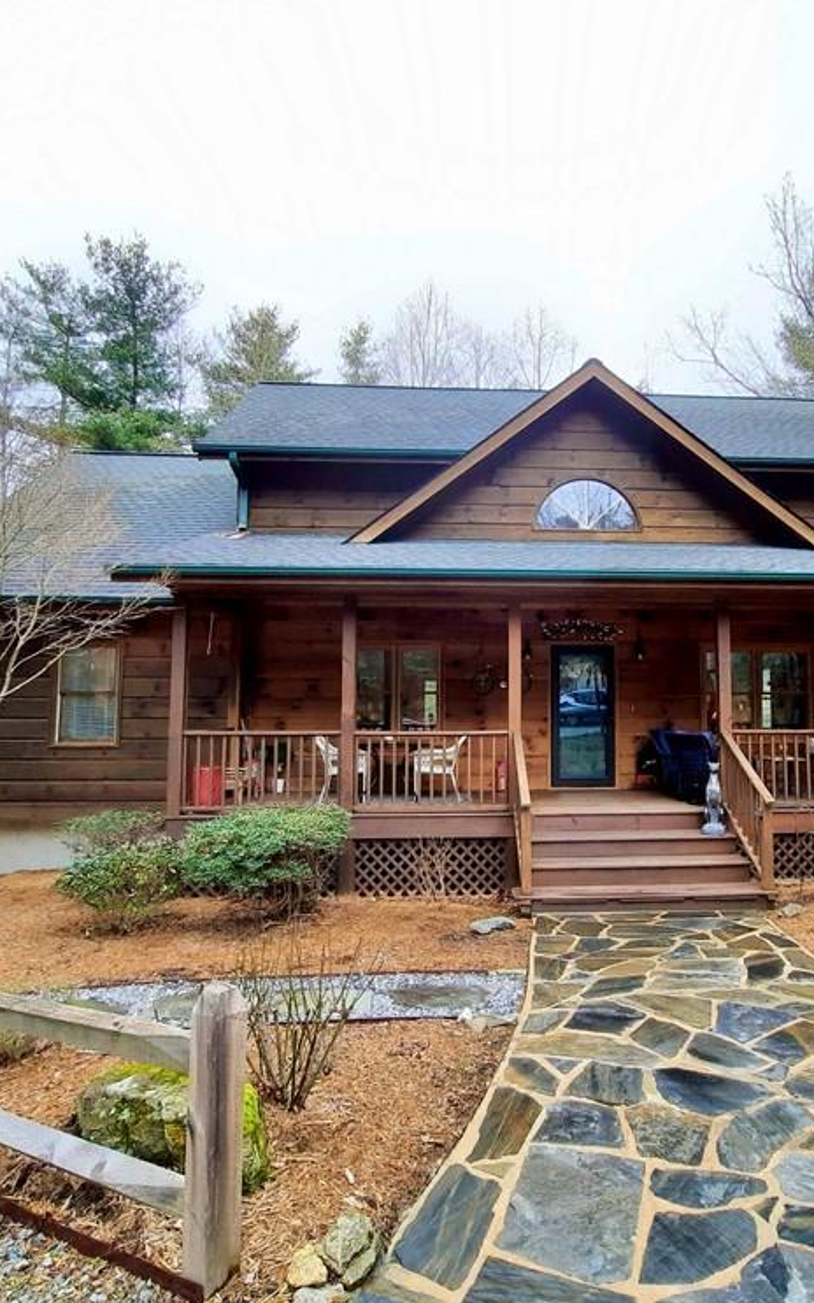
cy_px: 649
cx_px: 516
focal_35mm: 19
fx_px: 675
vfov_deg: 88.0
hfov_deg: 61.2
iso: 40
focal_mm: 1.74
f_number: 2.2
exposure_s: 1/283
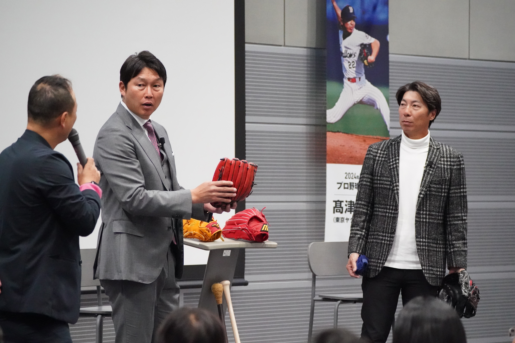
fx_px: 2074
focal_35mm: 145
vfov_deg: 9.5
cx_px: 258
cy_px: 172
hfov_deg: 14.2
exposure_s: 1/320
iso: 25600
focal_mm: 145
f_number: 5
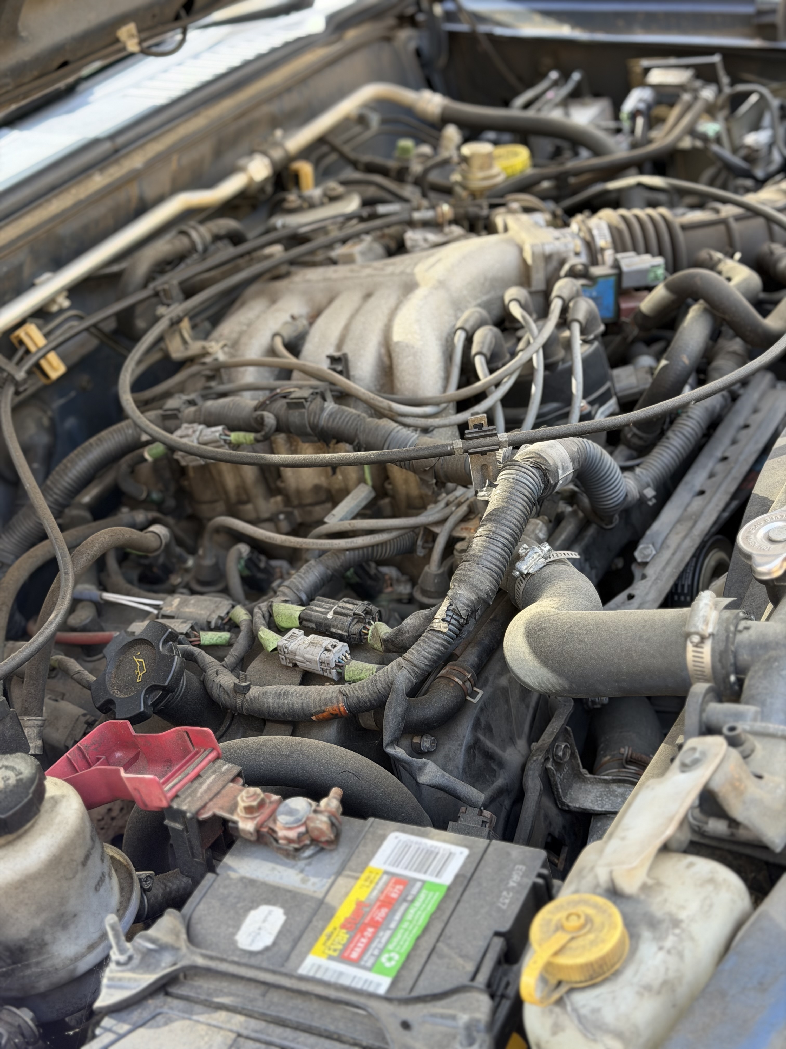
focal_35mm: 48
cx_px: 393
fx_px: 1453
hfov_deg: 30.3
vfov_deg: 39.7
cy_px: 524
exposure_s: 1/161
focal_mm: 6.76
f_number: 1.78
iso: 50
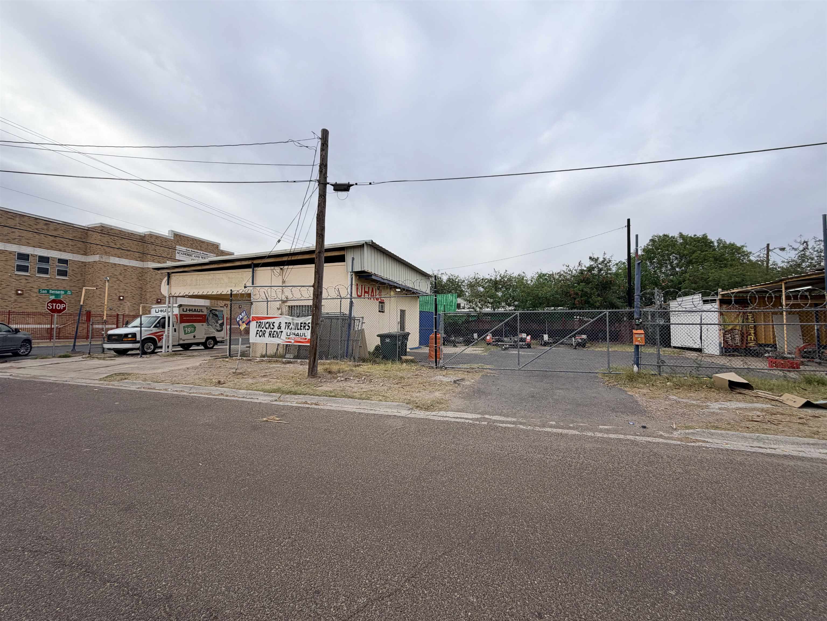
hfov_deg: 102.1
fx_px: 334
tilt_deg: +1.9
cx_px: 414
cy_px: 310
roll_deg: -0.7
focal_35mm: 14
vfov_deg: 85.7
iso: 40
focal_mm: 2.22
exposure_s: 1/590
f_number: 2.2
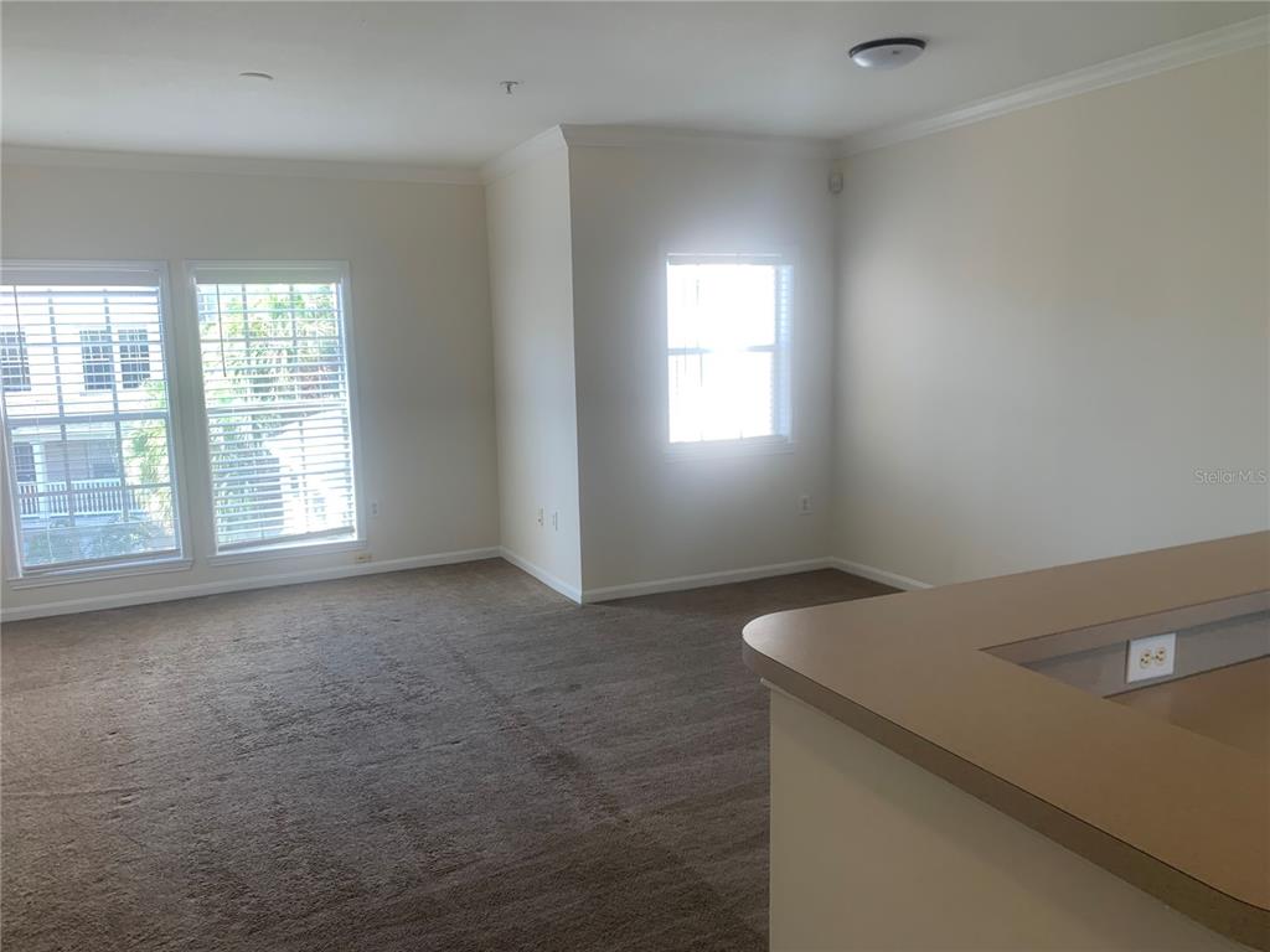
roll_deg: +1.8
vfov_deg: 53.1
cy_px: 476
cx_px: 635
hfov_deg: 67.3
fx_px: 954
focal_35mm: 26
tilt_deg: -6.7
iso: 50
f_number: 1.8
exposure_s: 1/120
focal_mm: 4.25
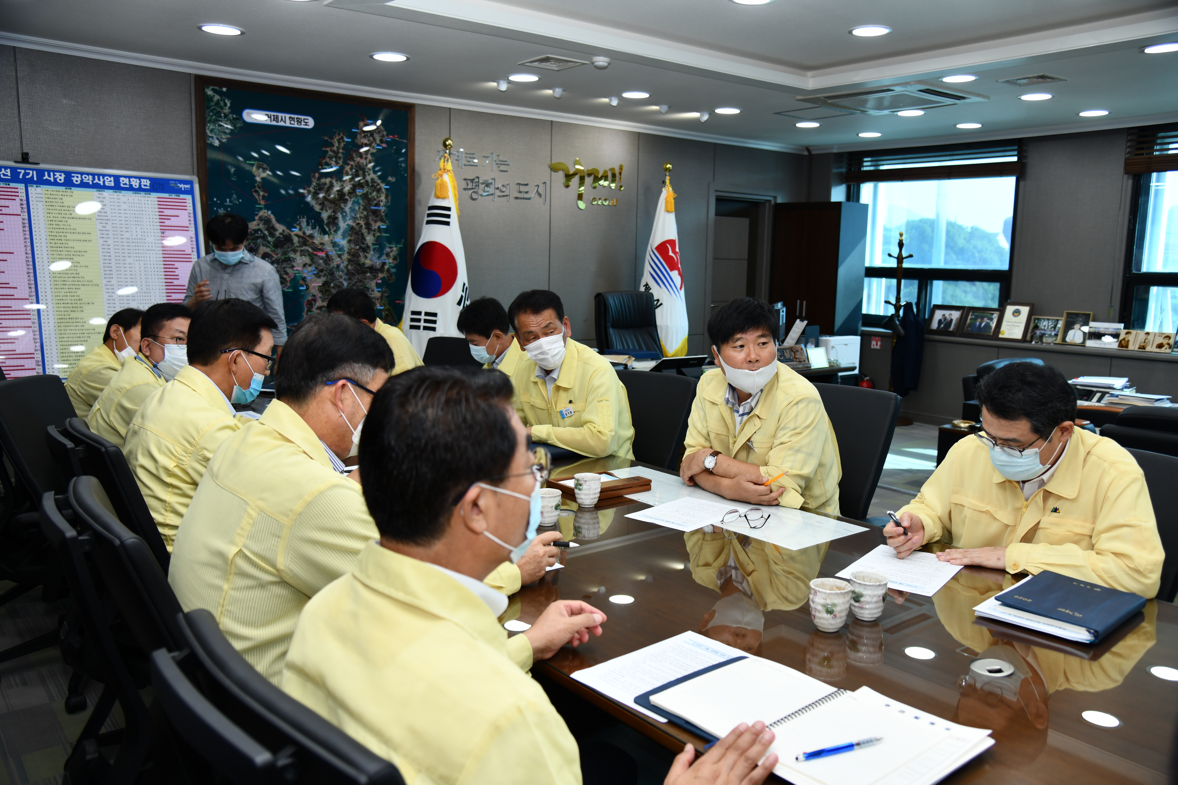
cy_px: 392
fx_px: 982
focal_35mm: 30
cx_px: 589
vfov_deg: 43.6
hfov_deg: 61.9
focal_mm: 30
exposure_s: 1/250
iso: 400
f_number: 4
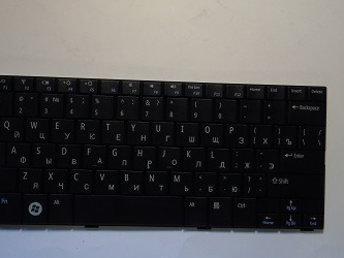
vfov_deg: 30.2
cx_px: 151
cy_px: 151
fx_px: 477
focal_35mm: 48
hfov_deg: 39.6
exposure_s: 1/8
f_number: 4.9
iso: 200
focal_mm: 7.1
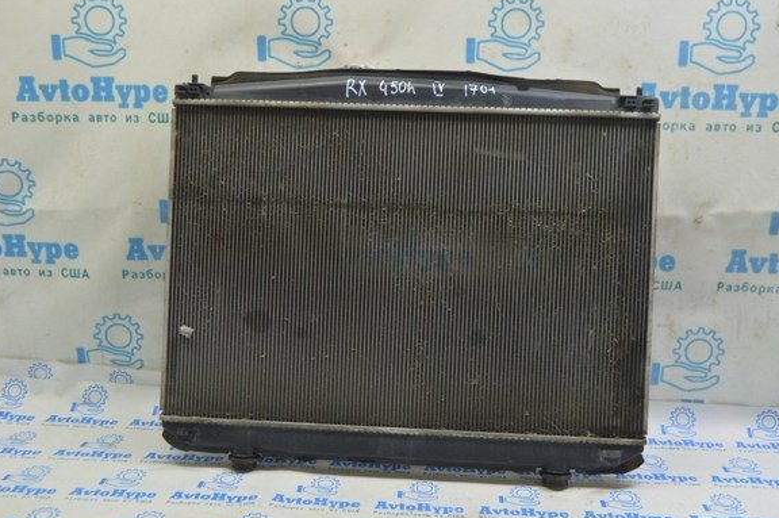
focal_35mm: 40
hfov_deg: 48.5
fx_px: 865
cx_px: 381
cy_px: 256
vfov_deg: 33.3
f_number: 5.6
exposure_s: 1/20
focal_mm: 24
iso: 400
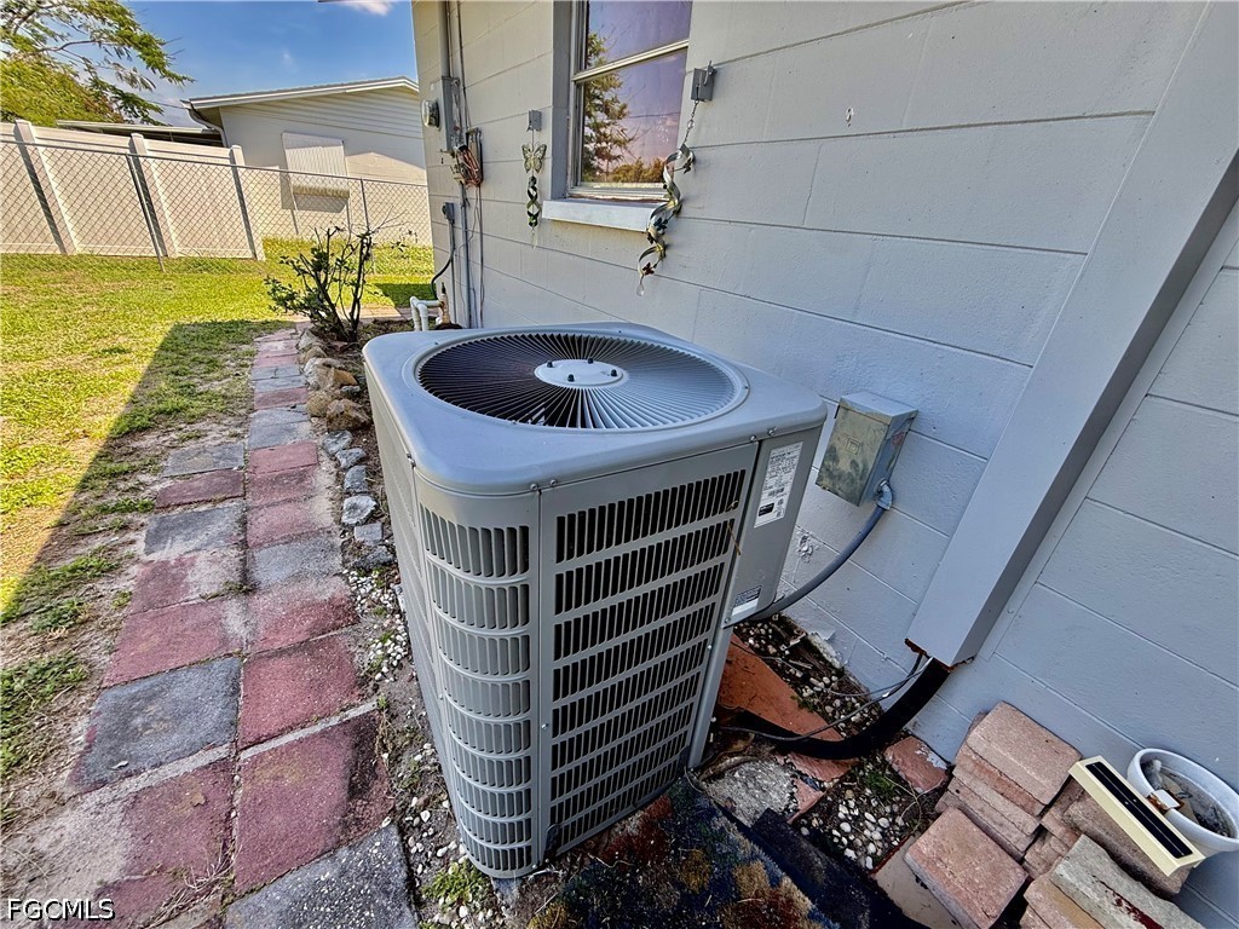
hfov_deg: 102.1
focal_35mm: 14
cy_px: 464
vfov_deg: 85.7
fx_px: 501
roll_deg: -5.2
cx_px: 620
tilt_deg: -26.9
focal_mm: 2.22
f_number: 2.2
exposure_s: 1/192
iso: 50
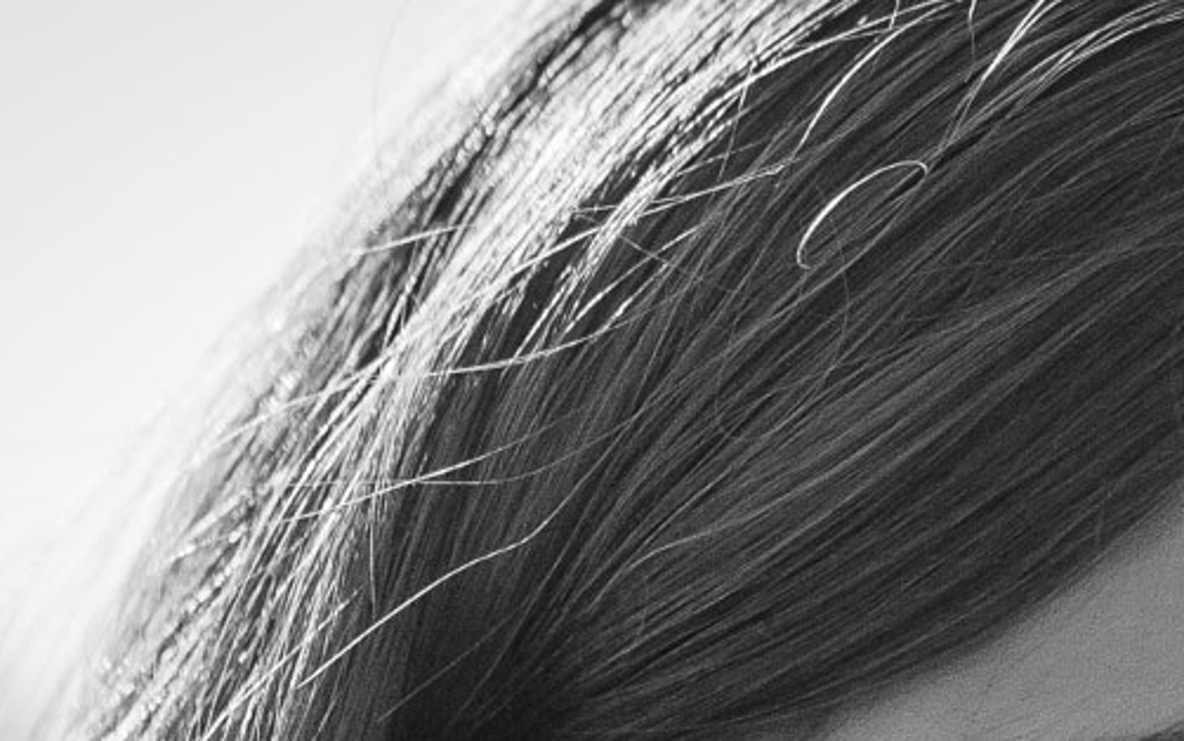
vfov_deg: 2.6
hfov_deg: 4.1
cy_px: 1037
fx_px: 16480
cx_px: 1476
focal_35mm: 511
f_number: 3
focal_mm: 105
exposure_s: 1/5000
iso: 200
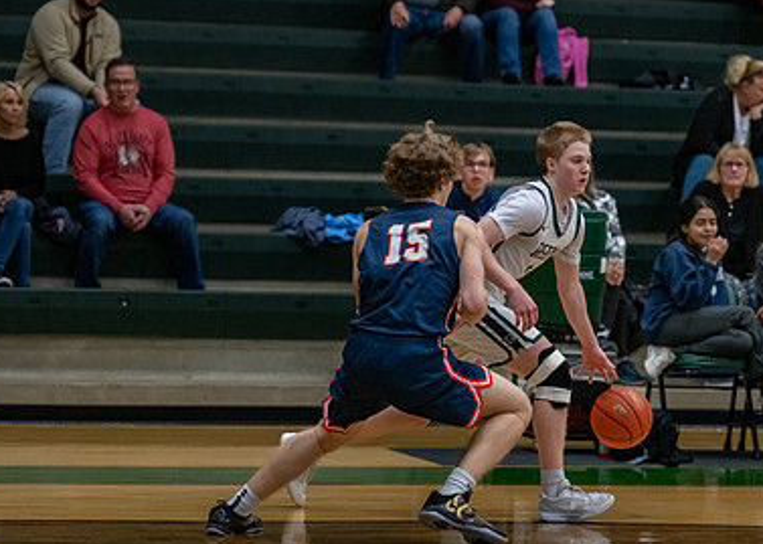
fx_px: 3878
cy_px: 237
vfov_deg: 8.0
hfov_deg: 11.2
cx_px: 461
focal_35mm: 179
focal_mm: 111
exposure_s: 1/1000
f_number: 2.8
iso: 2500
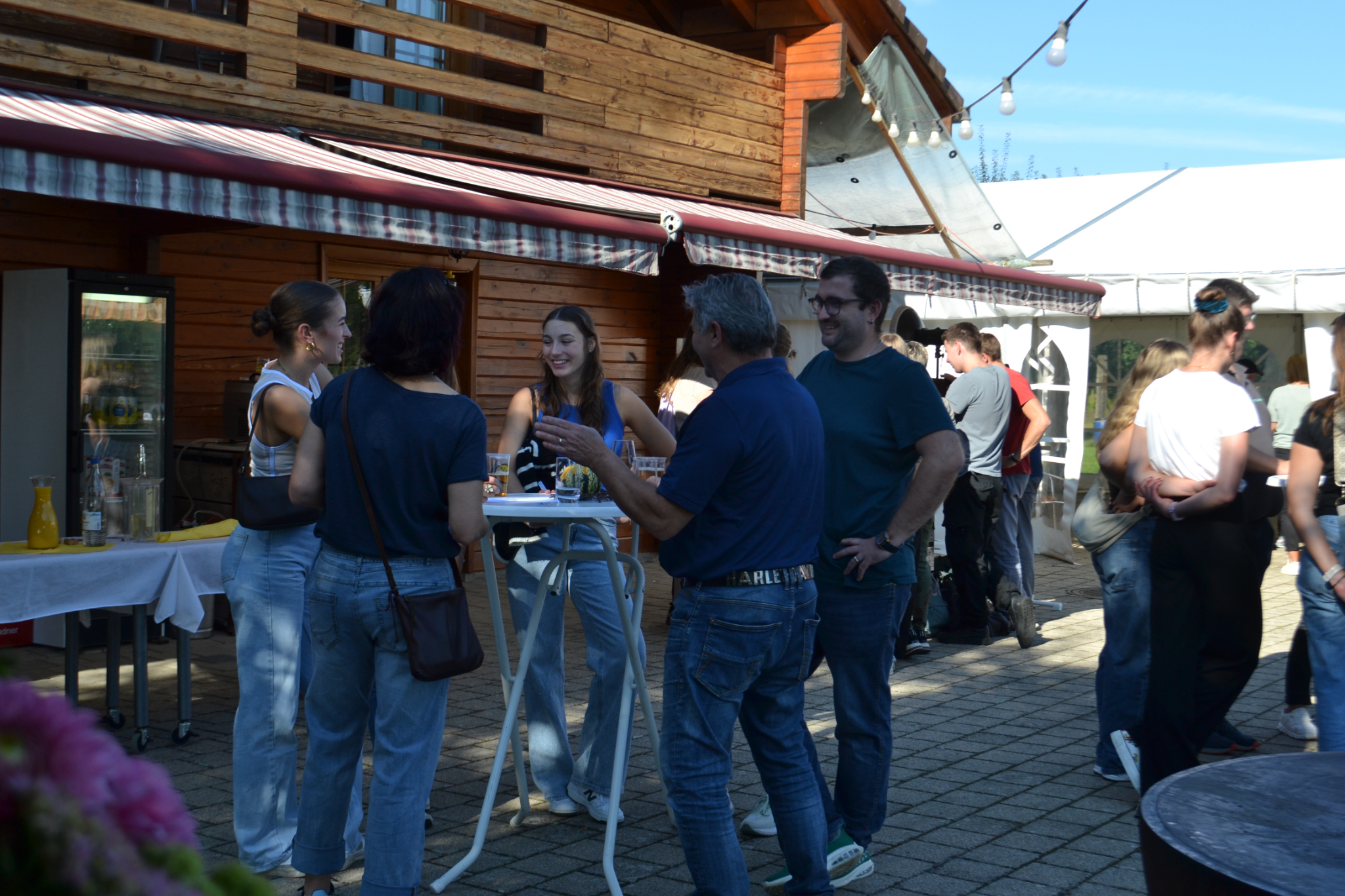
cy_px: 448
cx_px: 672
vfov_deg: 28.1
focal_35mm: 48
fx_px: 1793
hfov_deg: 41.1
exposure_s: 1/200
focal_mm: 32
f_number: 7.1
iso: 100
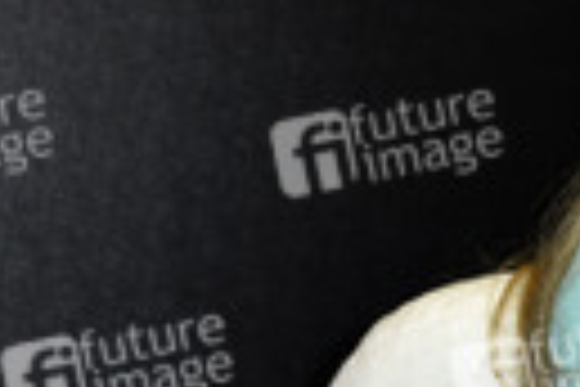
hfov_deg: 8.8
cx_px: 897
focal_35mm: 227
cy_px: 256
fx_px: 3657
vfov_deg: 6.1
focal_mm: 65
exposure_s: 1/60
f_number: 4.5
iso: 400
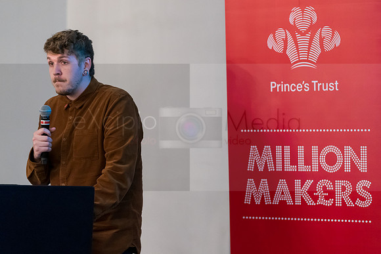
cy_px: 117
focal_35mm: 144
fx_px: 1525
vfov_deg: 9.5
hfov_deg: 14.2
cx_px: 176
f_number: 2.8
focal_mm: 134
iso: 6400
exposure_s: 1/100
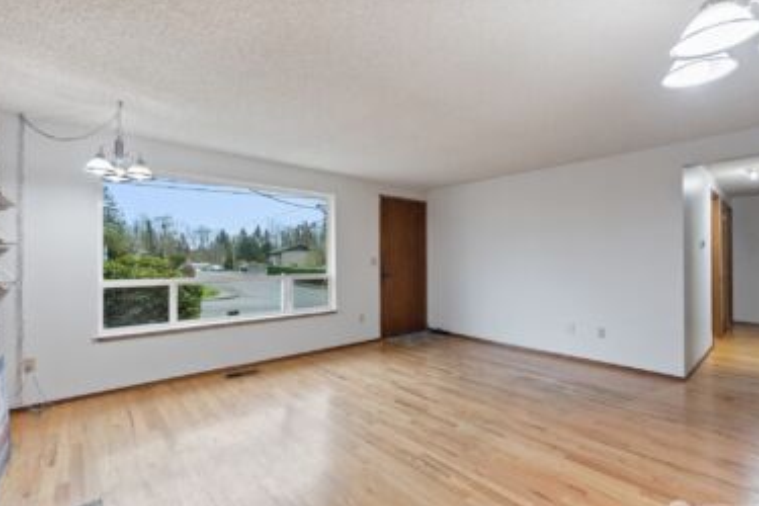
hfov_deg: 96.7
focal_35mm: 16
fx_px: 337
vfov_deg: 73.7
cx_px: 378
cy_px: 260
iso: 400
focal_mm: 10
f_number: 5.6
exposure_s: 1/13
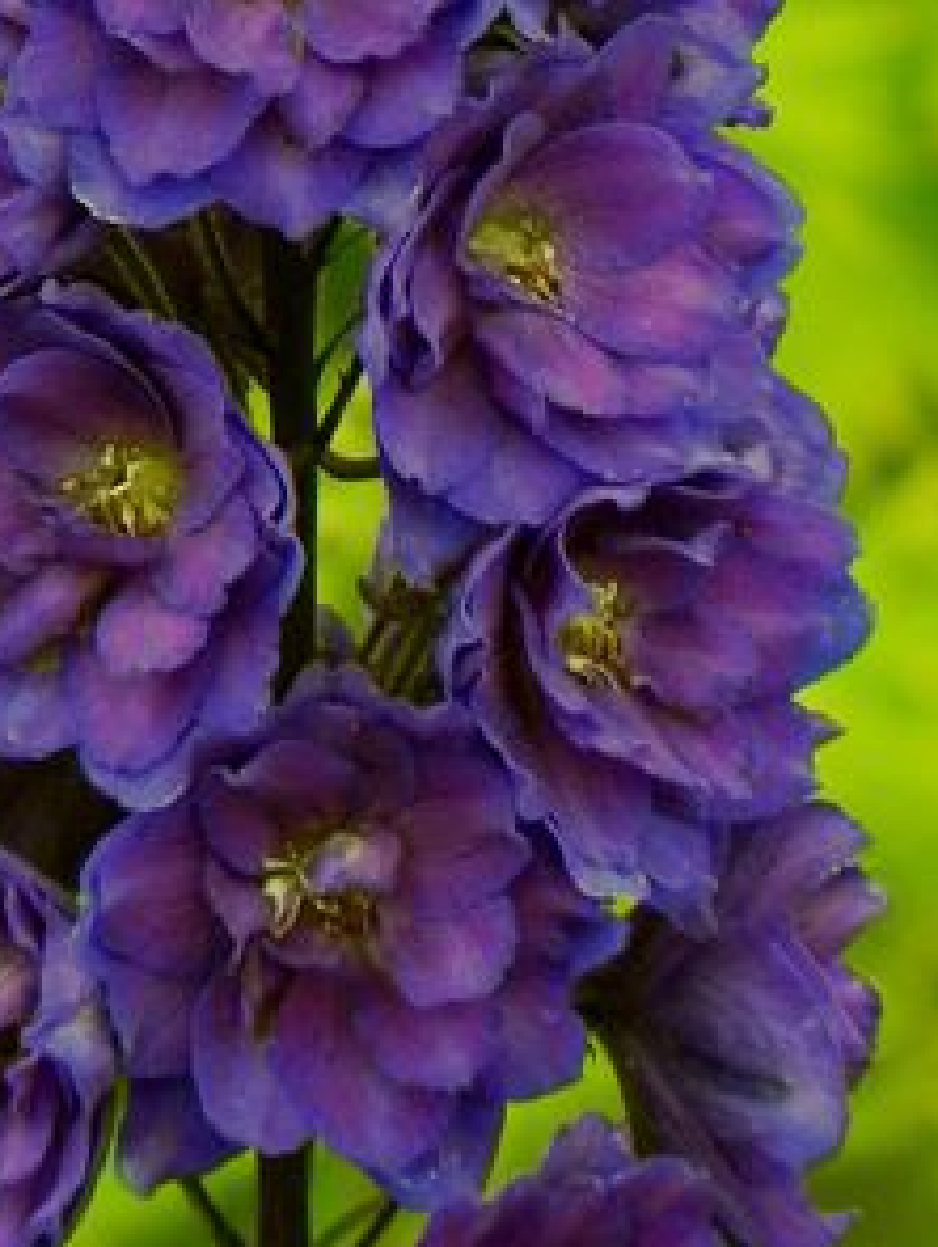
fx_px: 59053
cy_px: -4
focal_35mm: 1638
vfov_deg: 1.2
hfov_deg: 0.9
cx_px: 397
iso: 160
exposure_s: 1/100
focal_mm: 107.6
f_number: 5.6
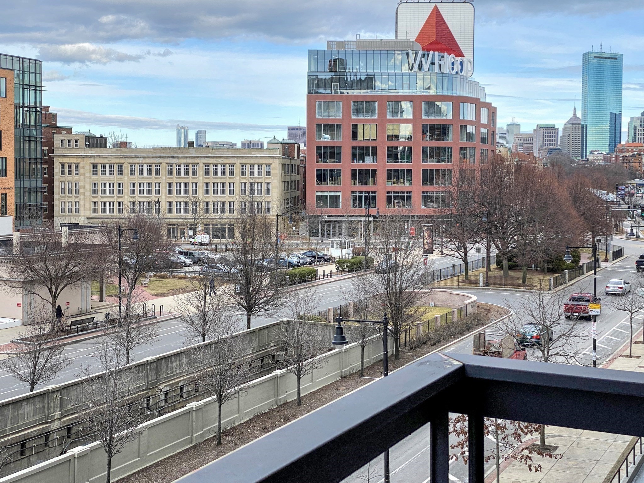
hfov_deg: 36.8
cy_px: 242
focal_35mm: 52
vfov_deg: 28.0
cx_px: 322
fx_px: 967
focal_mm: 6
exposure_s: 1/631
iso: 20
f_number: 2
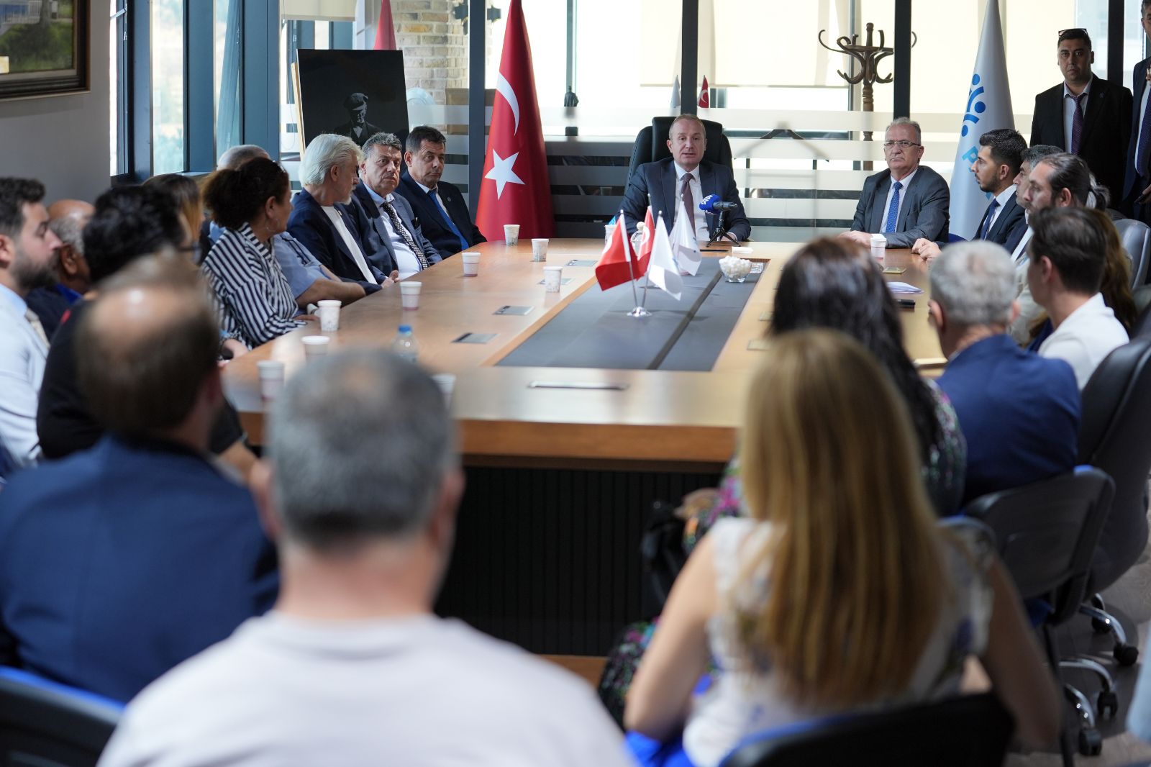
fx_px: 2237
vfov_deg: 19.4
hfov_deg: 28.8
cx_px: 576
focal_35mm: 70
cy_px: 384
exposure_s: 1/200
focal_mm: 70
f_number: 2.8
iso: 500
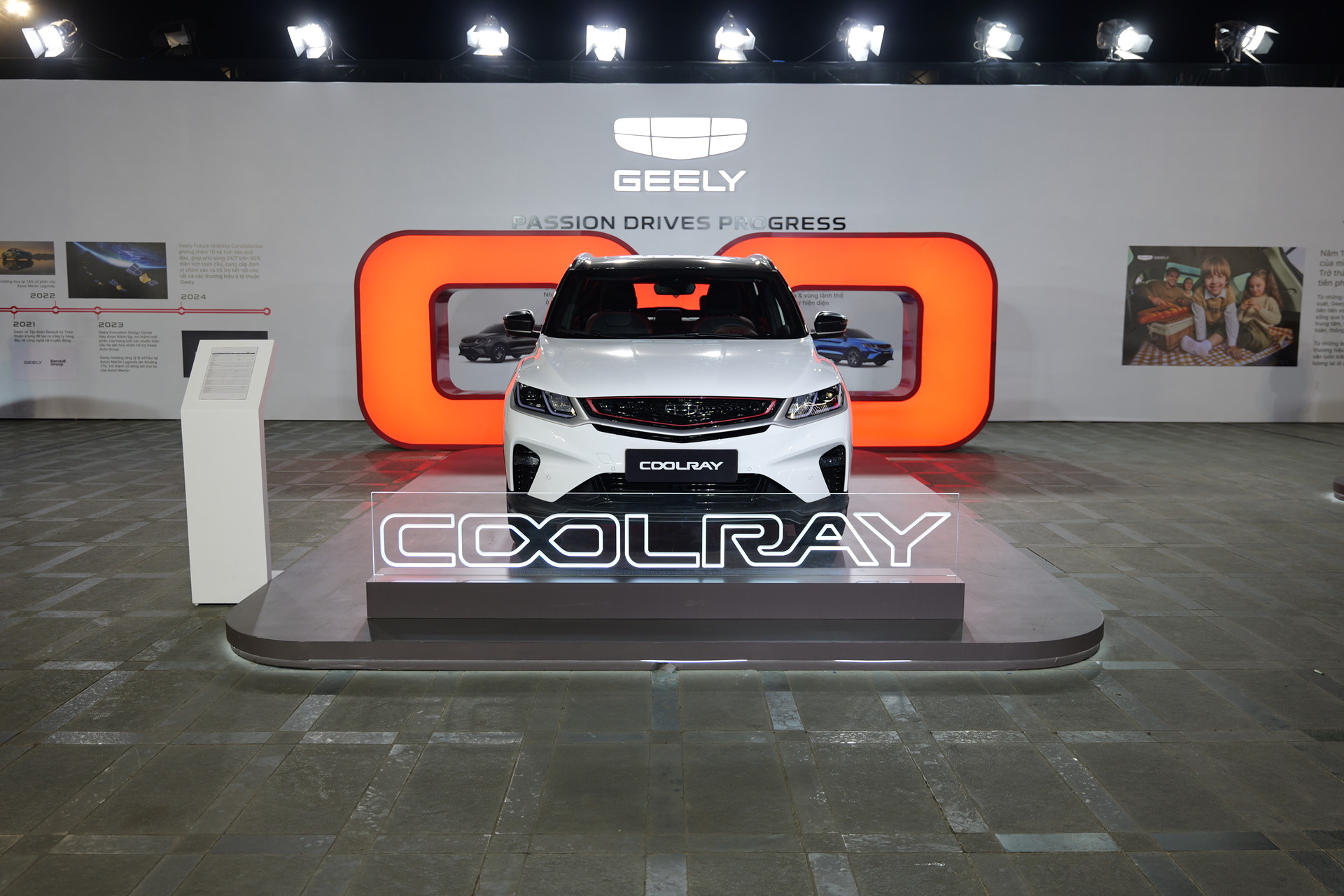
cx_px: 672
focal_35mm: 29
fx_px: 1083
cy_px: 448
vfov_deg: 45.0
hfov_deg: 63.7
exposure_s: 1/60
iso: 250
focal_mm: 29
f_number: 2.8
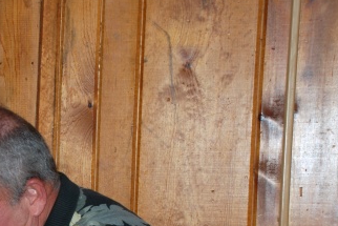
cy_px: 234
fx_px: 1400
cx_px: -37
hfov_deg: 13.5
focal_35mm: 149
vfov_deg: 9.2
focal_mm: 40
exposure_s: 1/60
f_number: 4.5
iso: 200
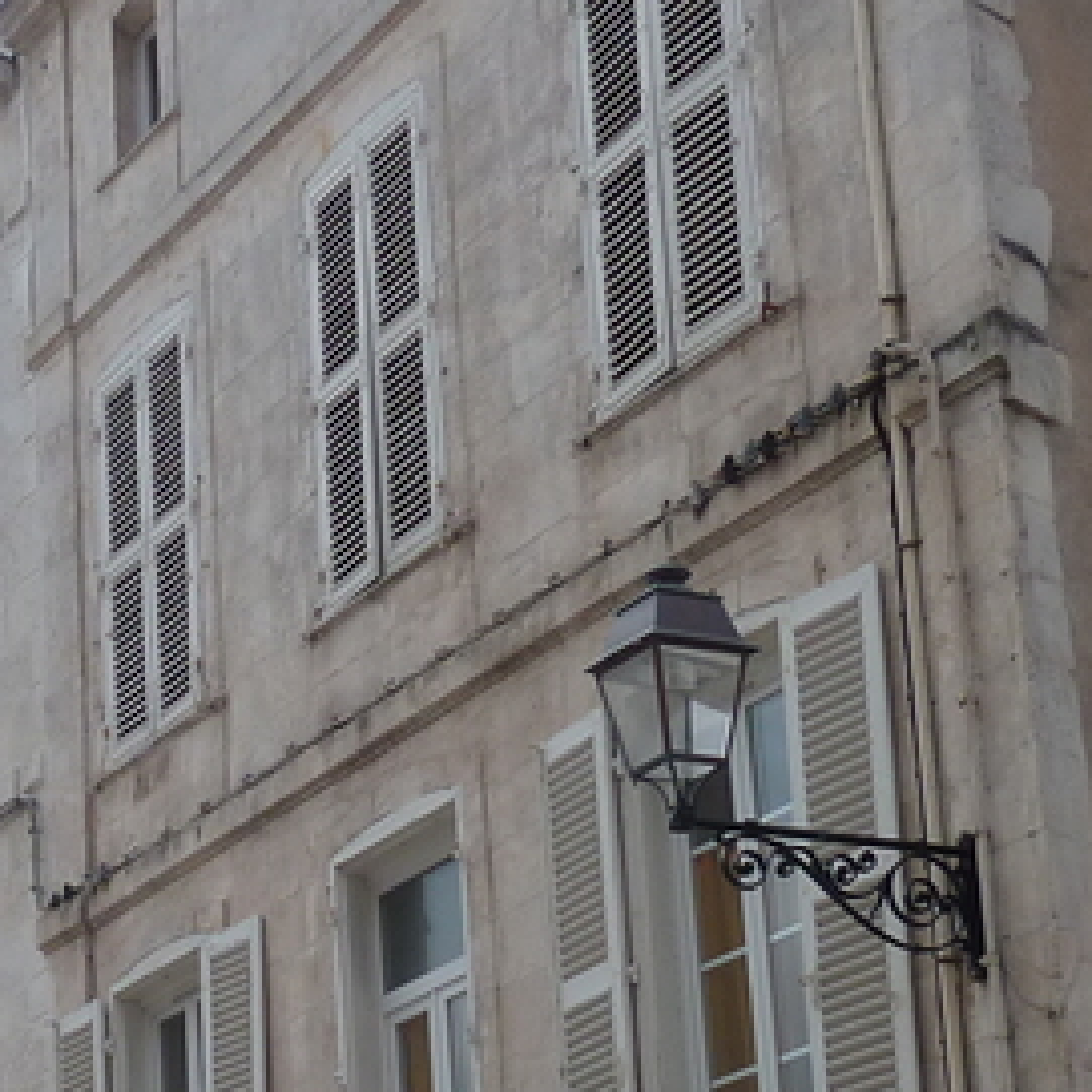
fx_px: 3498
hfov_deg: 17.4
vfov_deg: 17.5
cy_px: 959
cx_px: 8
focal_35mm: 98
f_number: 3.3
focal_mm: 4.1
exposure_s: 1/1300
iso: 80
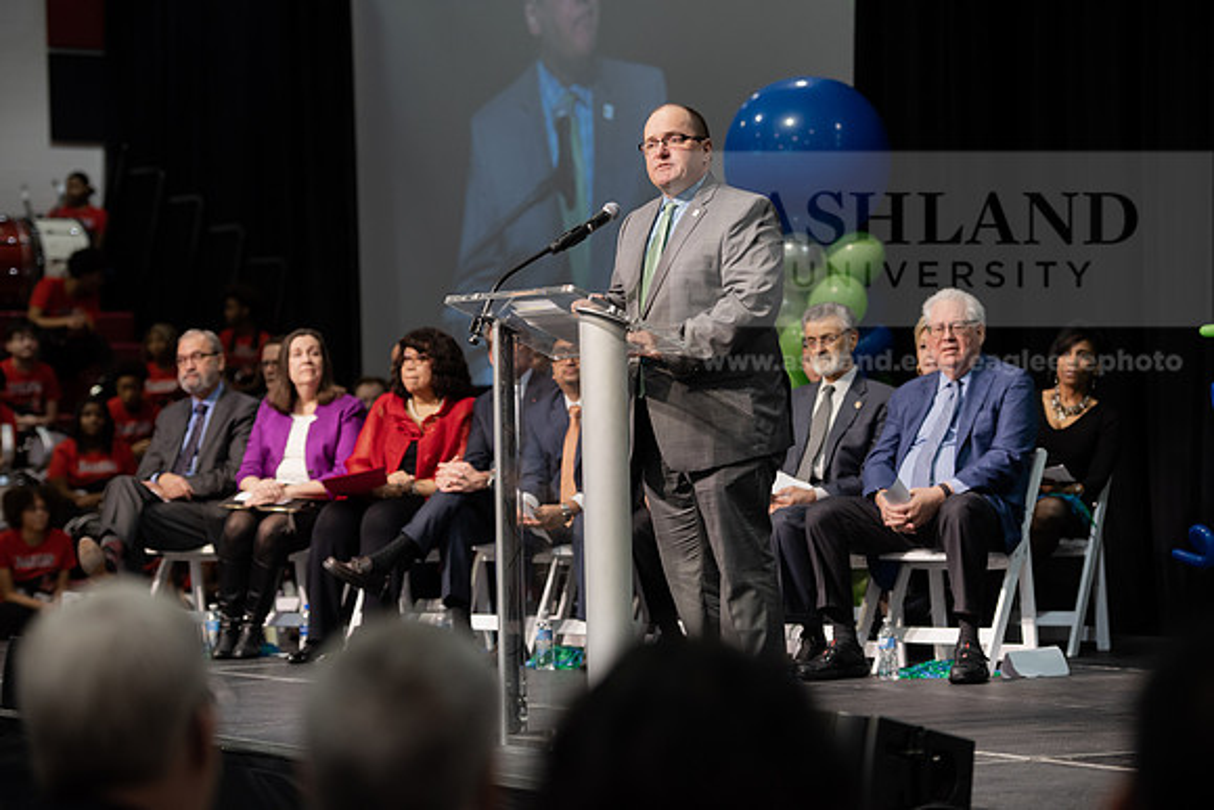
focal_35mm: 110
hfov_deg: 18.6
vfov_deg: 12.5
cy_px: 405
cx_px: 607
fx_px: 3710
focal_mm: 110
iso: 1250
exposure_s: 1/200
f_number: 3.2
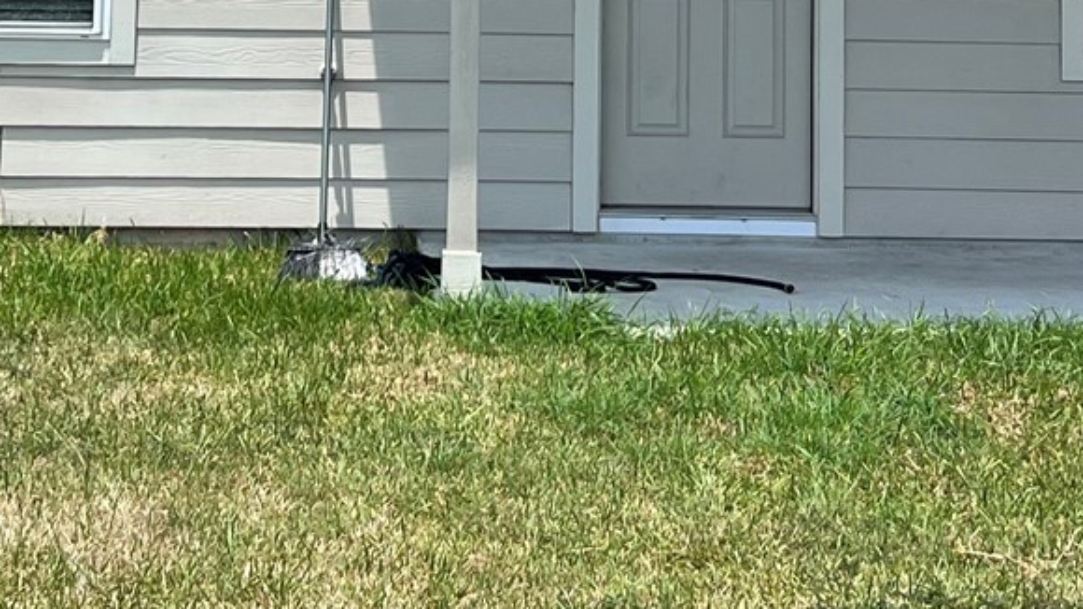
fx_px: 2871
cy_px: -280
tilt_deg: +3.9
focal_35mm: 100
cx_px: 452
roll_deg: -2.3
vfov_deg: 11.6
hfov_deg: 21.3
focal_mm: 5.7
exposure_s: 1/3356
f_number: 1.5
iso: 50
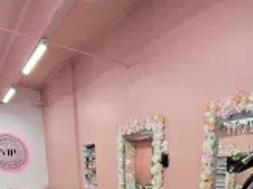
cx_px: 154
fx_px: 234
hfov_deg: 56.4
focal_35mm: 32
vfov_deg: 34.9
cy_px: 228
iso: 80
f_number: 2.2
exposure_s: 1/120
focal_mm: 2.2
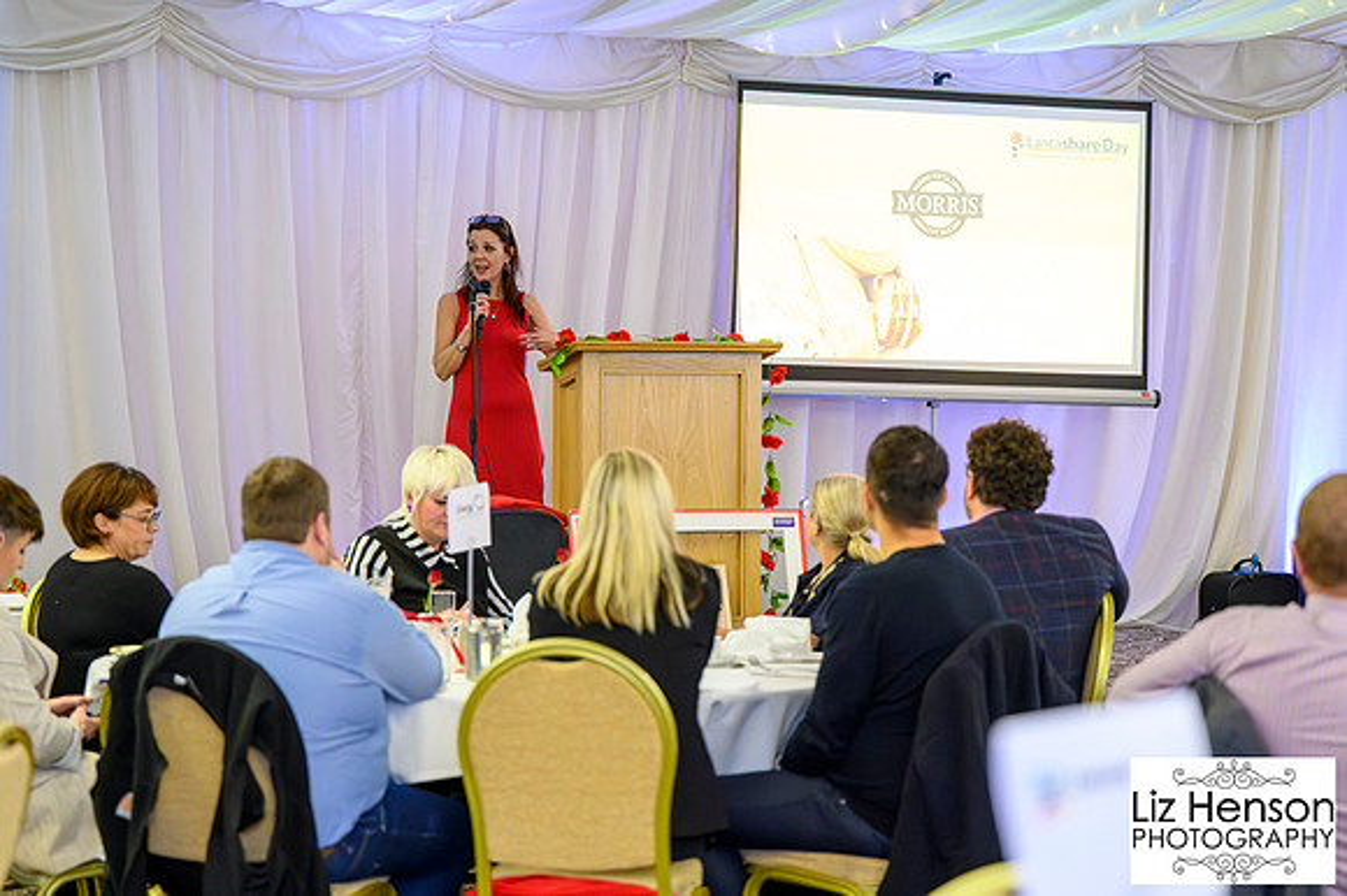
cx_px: 674
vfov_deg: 15.6
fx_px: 3275
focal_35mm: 88
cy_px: 448
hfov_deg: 23.2
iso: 12800
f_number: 2.8
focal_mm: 86
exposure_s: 1/200
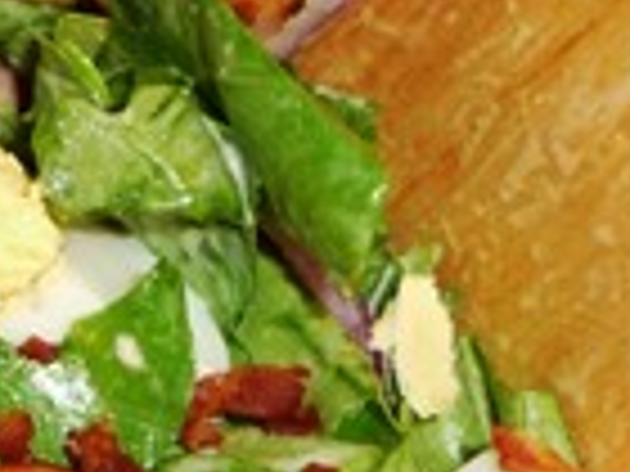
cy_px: 895
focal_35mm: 128
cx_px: -634
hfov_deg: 13.3
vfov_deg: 10.7
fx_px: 2330
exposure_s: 1/30
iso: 100
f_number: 3.3
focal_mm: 4.7
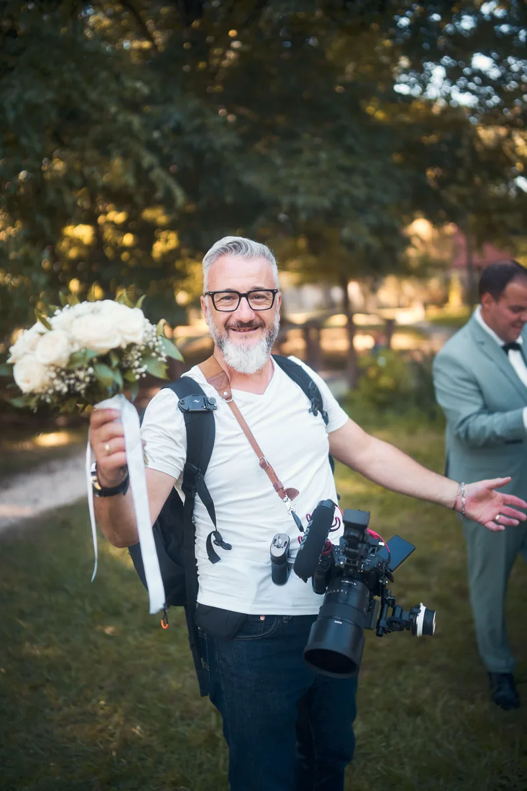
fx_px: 768
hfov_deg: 37.9
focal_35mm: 35
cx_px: 264
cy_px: 396
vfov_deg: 54.4
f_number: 1.4
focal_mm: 35
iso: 250
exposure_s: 1/800
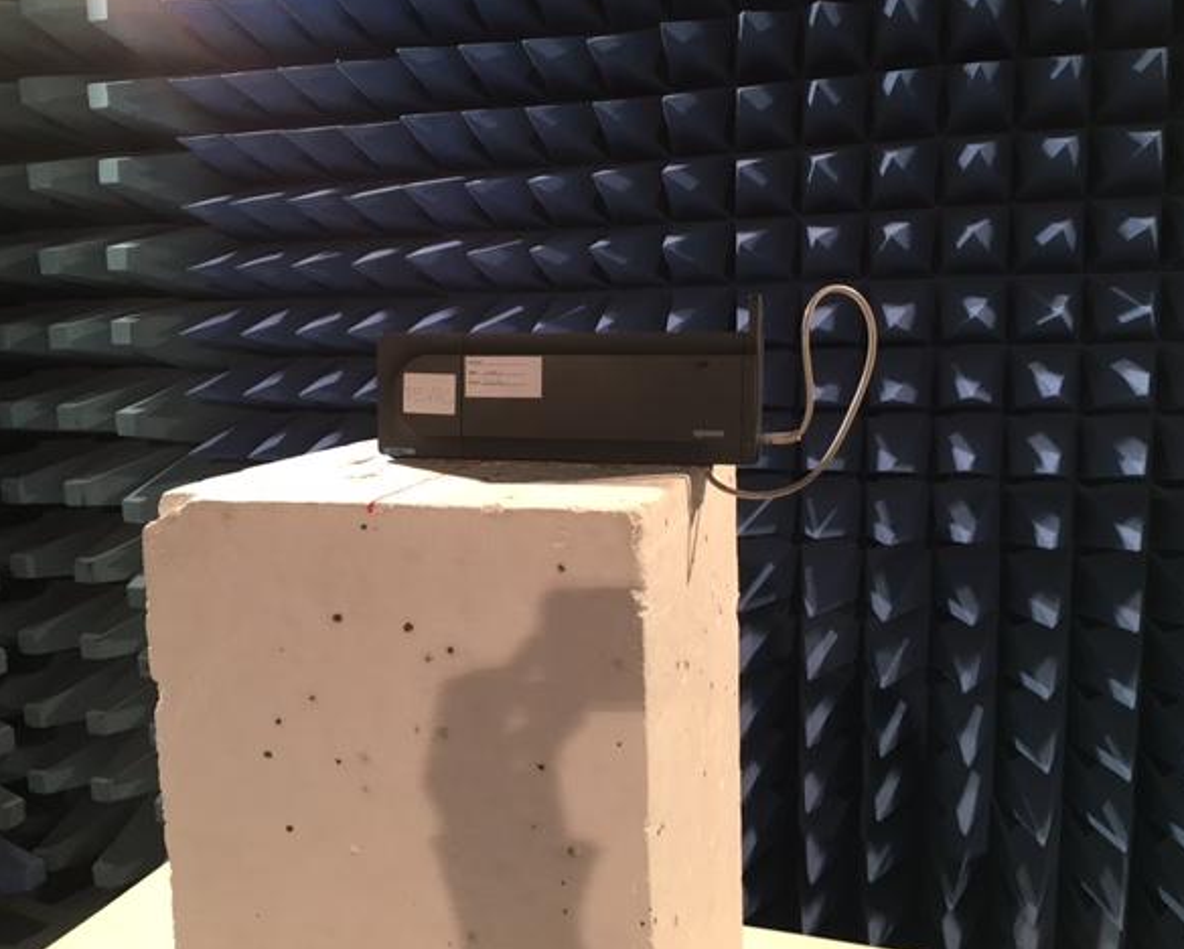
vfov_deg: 47.2
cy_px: 468
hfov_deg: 57.1
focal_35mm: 31
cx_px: 578
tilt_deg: -9.2
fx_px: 1087
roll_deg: +1.2
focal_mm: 4.15
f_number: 2.2
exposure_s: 1/33
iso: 100
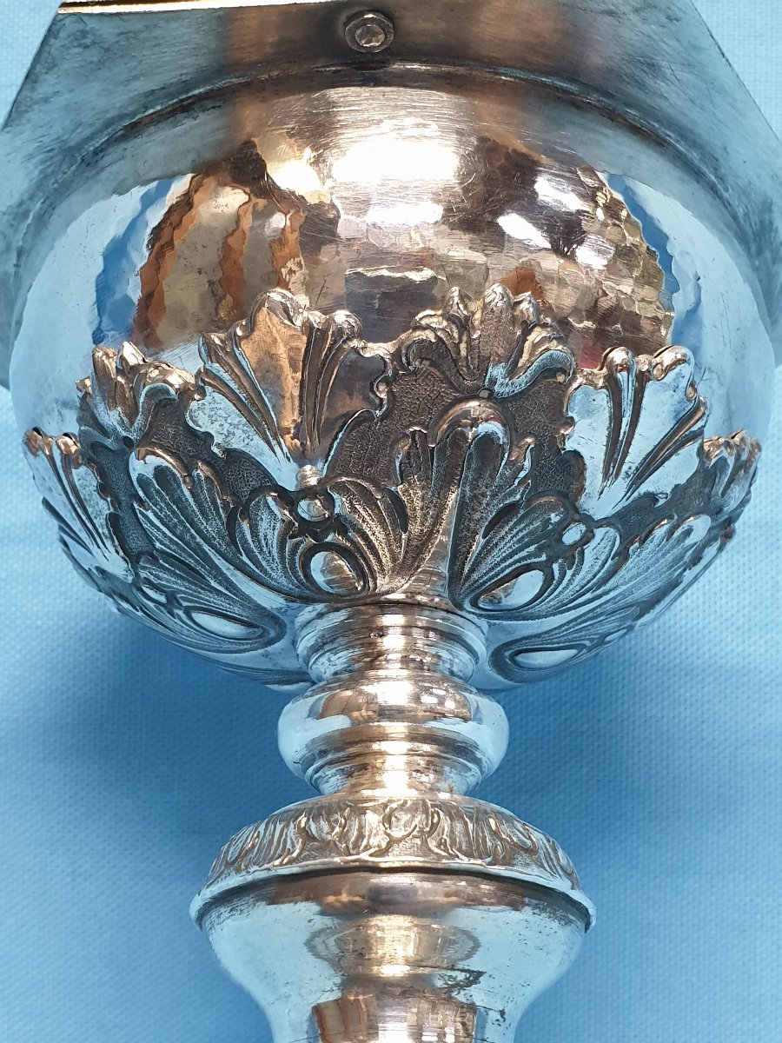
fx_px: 783
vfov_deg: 67.3
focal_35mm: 26
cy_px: 522
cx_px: 391
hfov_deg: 53.1
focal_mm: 4.3
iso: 320
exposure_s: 1/33
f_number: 2.4
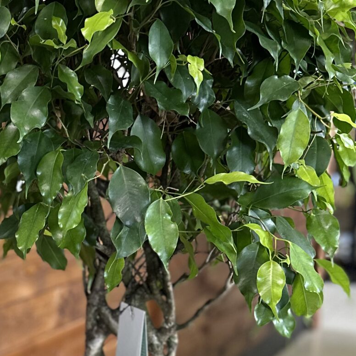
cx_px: 29
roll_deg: +0.5
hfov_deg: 23.9
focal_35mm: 70
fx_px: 814
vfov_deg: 24.0
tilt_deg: -13.6
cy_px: 323
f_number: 1.78
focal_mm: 6.86
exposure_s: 1/50
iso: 500
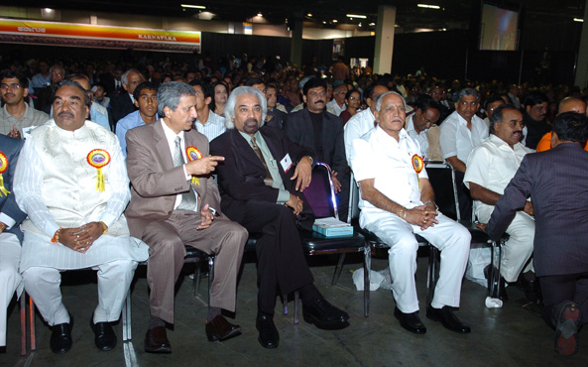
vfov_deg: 35.7
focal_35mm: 36
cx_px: 294
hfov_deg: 54.7
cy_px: 192
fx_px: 569
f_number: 4
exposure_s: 1/10
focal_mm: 23
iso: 400
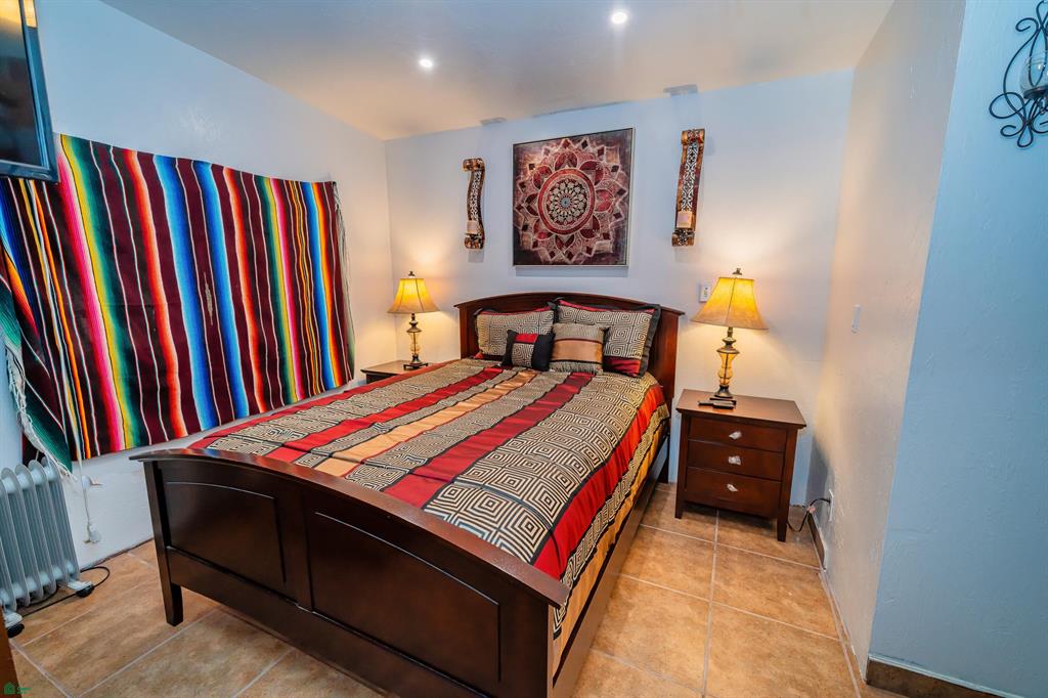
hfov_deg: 104.3
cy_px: 349
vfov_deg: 81.2
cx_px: 524
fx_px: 407
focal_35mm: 14
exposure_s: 1/60
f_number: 4
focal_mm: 14
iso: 800
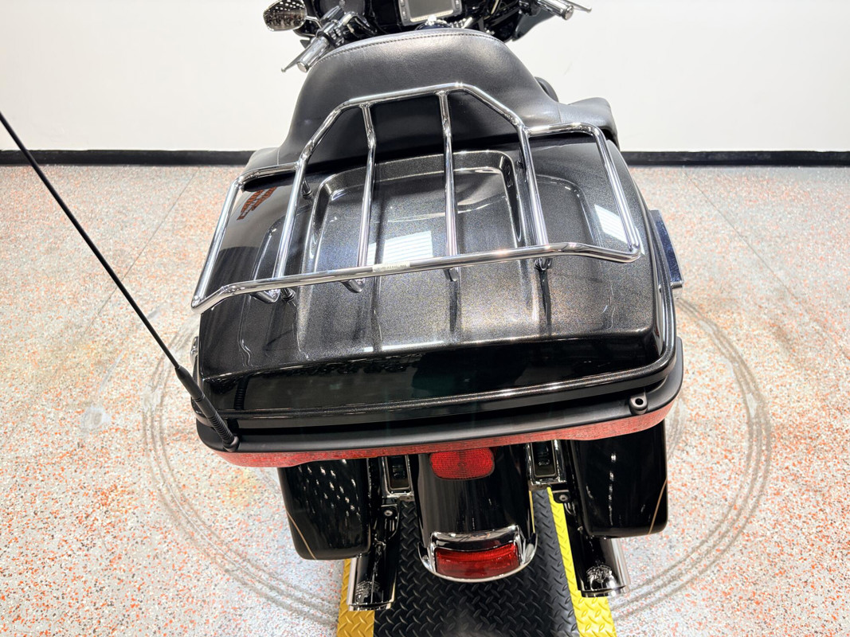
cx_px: 425
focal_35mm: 26
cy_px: 318
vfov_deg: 53.1
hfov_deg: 67.3
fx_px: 638
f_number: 1.6
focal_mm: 5.96
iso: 80
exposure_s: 1/120
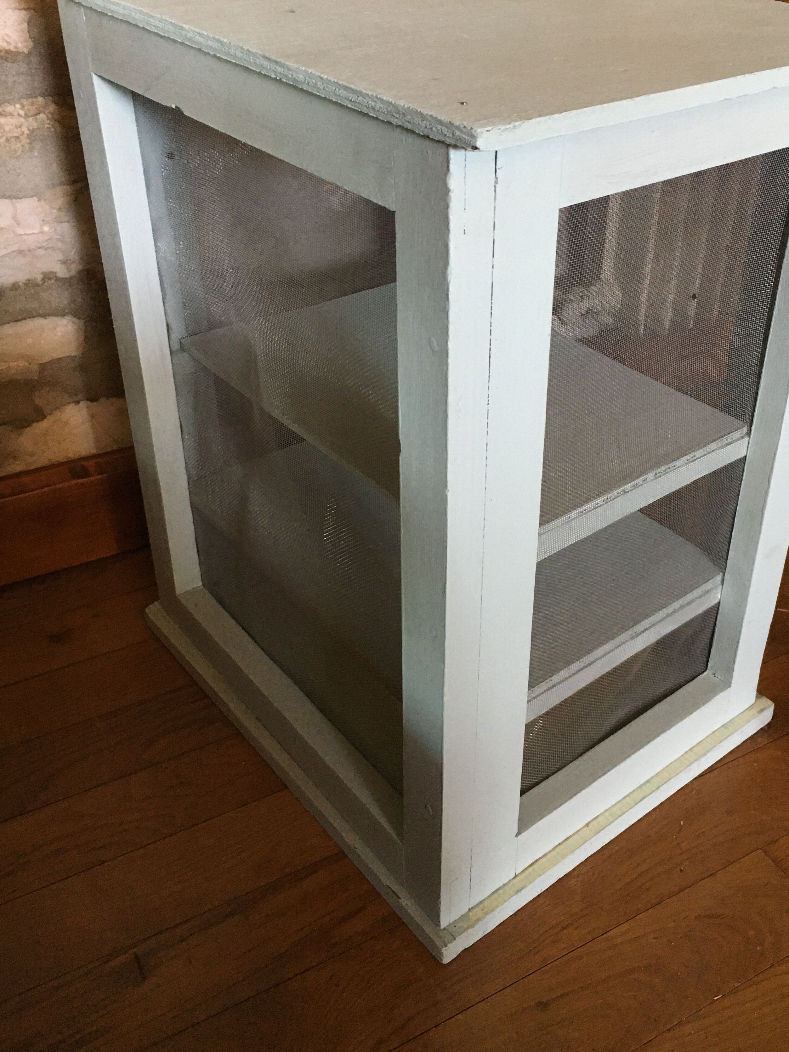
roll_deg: -1.0
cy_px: 458
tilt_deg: -31.1
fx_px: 1064
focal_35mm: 35
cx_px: 474
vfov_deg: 52.5
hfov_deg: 40.5
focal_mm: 4.15
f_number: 2.2
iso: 200
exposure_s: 1/33
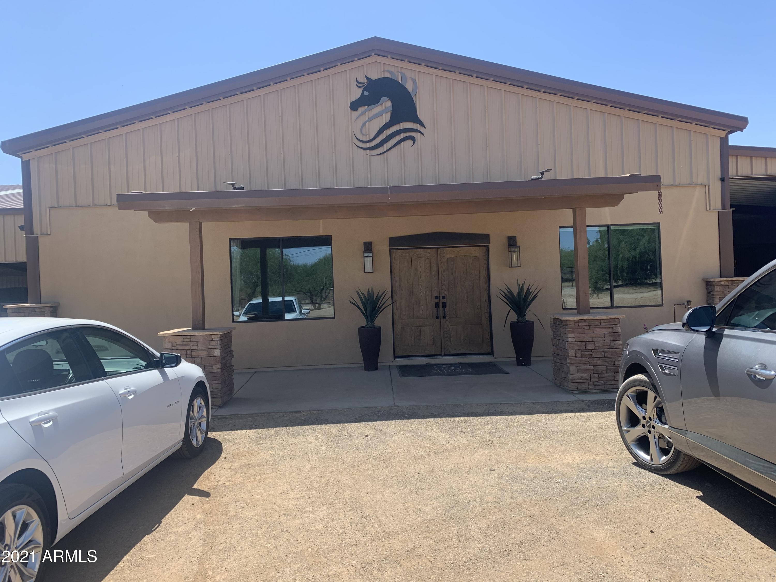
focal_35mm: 26
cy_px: 291
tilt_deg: +1.9
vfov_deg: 53.1
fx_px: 583
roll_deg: +1.3
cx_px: 388
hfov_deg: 67.3
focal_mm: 4.25
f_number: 1.8
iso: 25
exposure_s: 1/1299
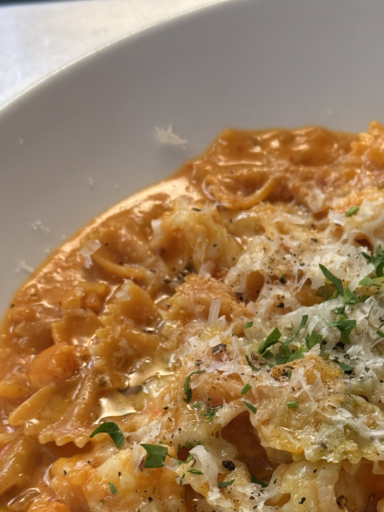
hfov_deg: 19.5
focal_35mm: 75
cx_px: 284
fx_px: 1109
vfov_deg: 25.6
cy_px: 393
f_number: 1.78
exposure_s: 1/40
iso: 250
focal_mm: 6.76
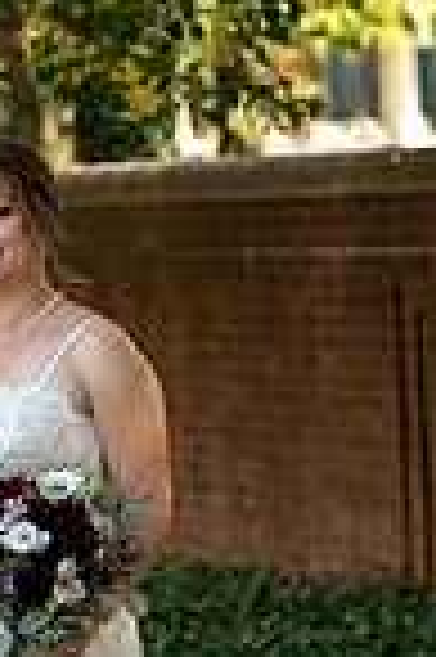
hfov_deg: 4.8
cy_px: 648
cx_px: -130
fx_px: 5171
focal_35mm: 284
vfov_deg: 7.2
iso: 320
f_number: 3.5
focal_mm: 92
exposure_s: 1/160
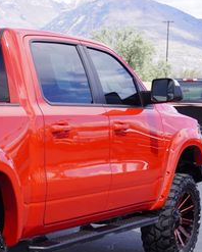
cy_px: 200
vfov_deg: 16.8
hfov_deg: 13.0
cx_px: -87
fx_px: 845
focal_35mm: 113
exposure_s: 1/100
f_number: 8
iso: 100
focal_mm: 31
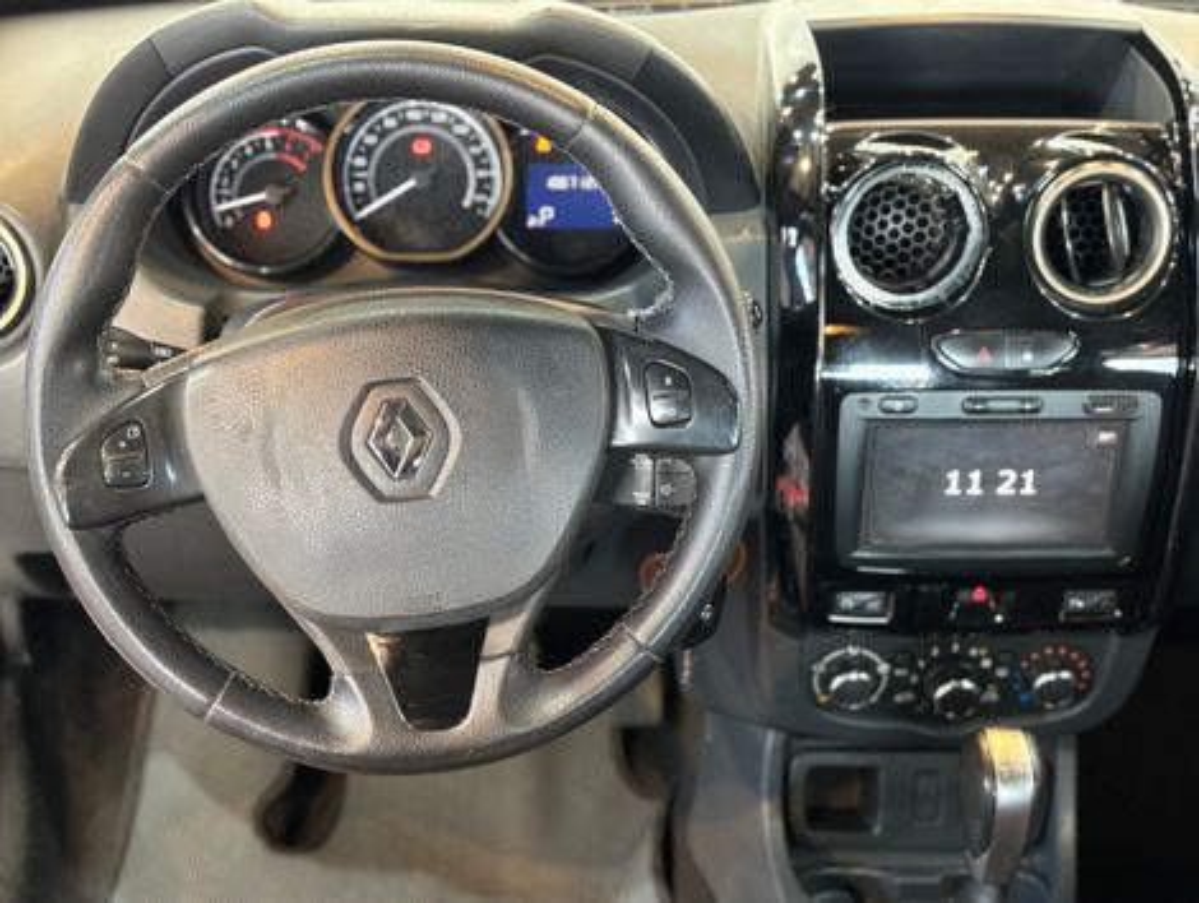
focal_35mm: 52
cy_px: 452
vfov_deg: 28.1
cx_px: 600
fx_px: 1804
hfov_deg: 36.8
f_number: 1.6
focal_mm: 5.96
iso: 250
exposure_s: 1/40
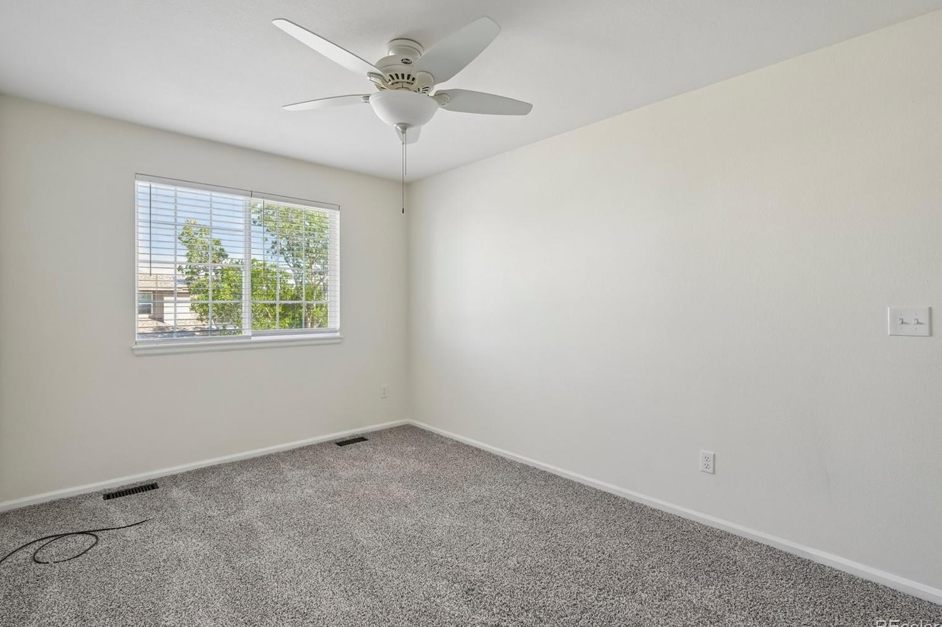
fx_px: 419
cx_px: 475
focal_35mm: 16
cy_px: 306
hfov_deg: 96.8
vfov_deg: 73.7
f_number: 8
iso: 800
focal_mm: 10
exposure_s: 1/15
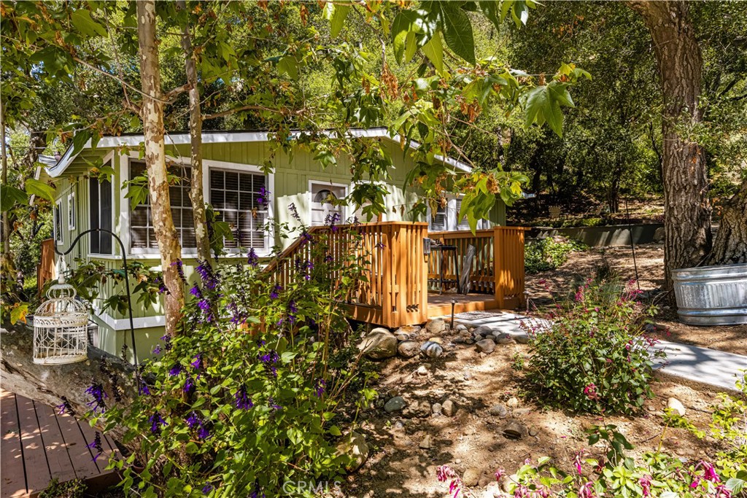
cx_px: 374
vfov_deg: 58.4
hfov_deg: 79.9
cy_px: 249
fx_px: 446
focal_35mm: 22
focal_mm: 21.5
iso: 100
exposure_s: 1/125
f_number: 10
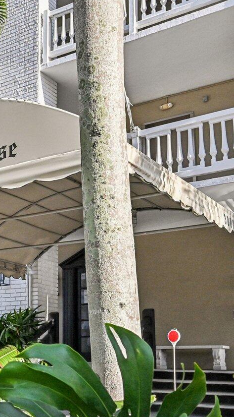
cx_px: -59
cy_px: 189
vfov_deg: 39.6
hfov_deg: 21.1
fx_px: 577
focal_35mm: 52
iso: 2000
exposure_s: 1/2500
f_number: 7.1
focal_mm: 20.5
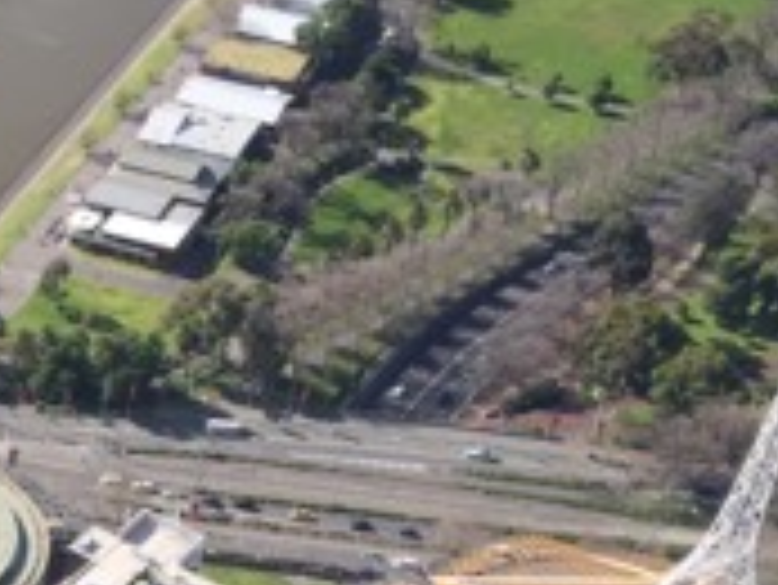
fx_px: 1957
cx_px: -193
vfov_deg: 15.8
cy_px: 832
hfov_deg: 20.8
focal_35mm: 87
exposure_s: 1/314
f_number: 2.2
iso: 32
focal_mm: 4.15
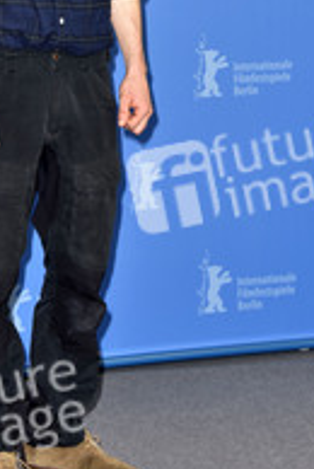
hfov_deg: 9.5
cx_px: 31
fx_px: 1877
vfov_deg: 14.1
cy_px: 56
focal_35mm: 144
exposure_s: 1/160
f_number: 5.6
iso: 800
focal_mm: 70
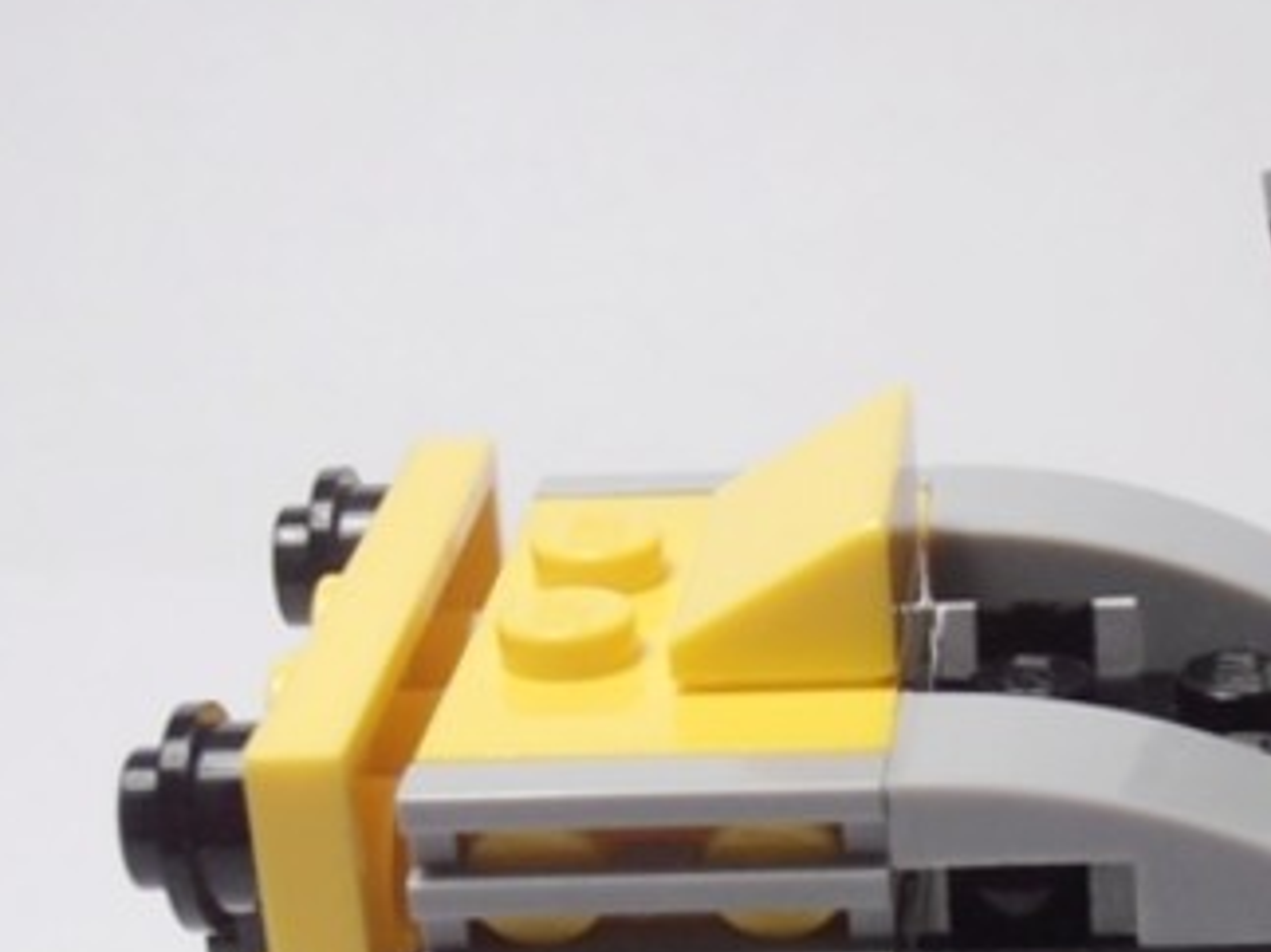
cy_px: 922
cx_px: 1283
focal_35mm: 103
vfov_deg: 14.2
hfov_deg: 18.6
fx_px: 3780
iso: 80
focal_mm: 6.61
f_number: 3.9
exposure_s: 1/50
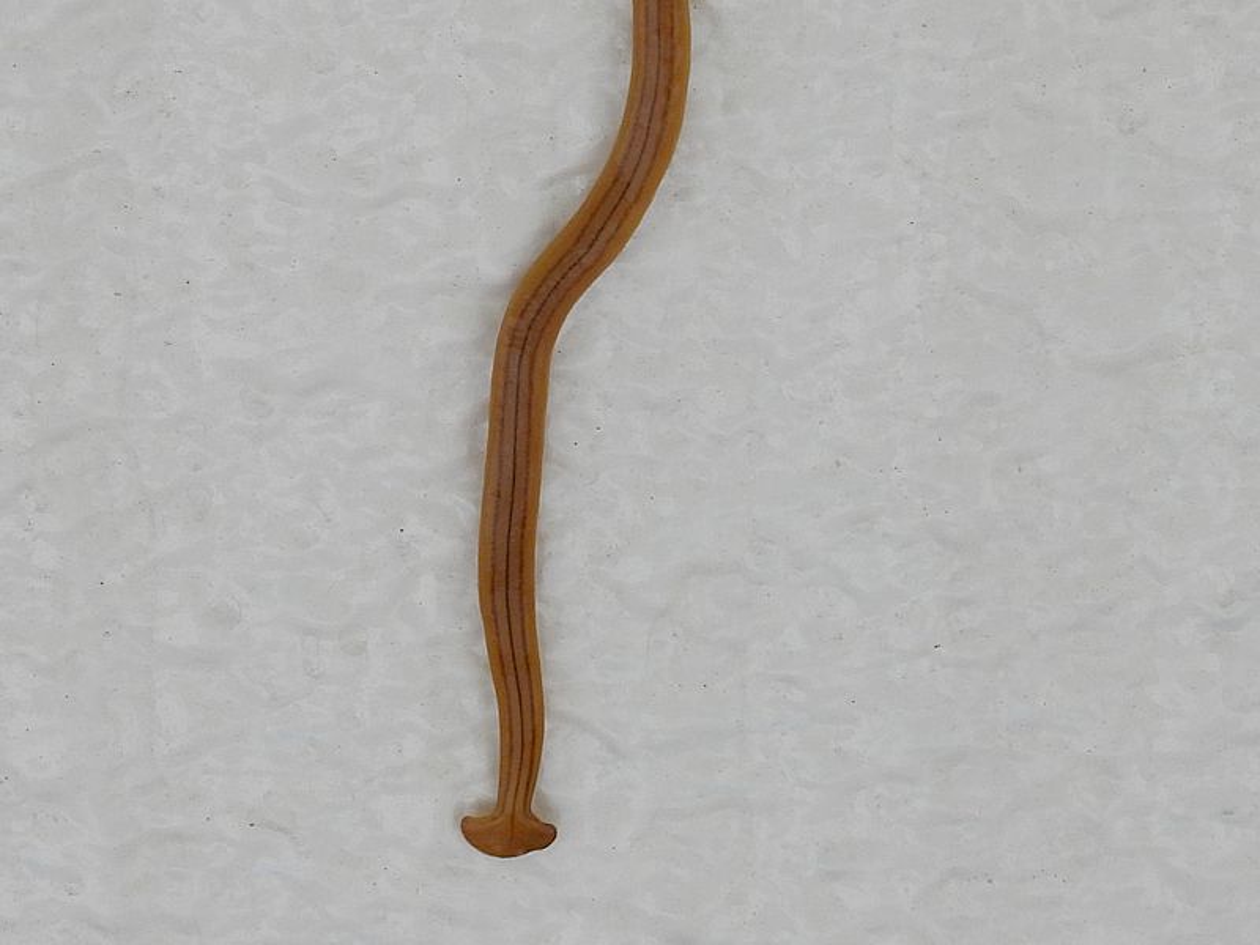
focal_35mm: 115
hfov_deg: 17.1
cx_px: 630
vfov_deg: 12.9
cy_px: 472
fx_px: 4186
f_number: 4
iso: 100
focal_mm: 20.5
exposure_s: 1/80
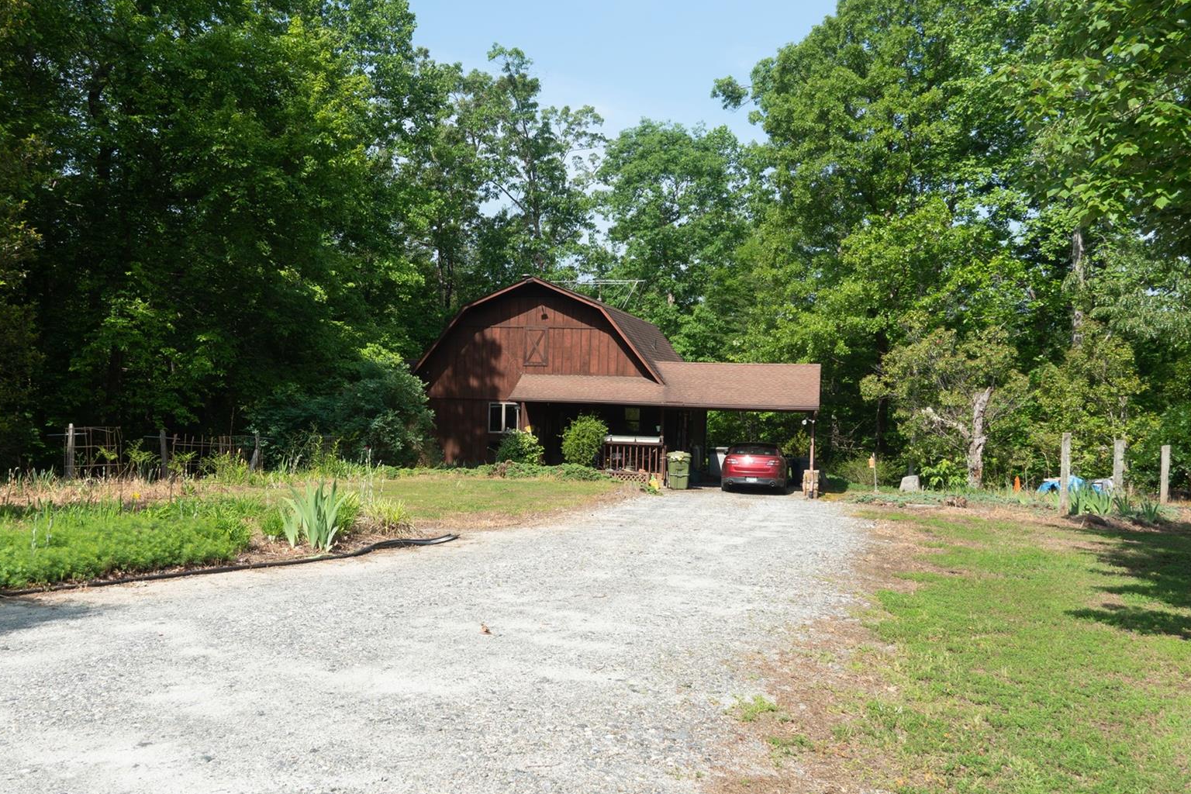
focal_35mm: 36
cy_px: 416
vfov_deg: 36.9
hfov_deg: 52.6
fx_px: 1191
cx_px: 453
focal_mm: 18
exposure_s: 1/100
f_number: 10
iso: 100
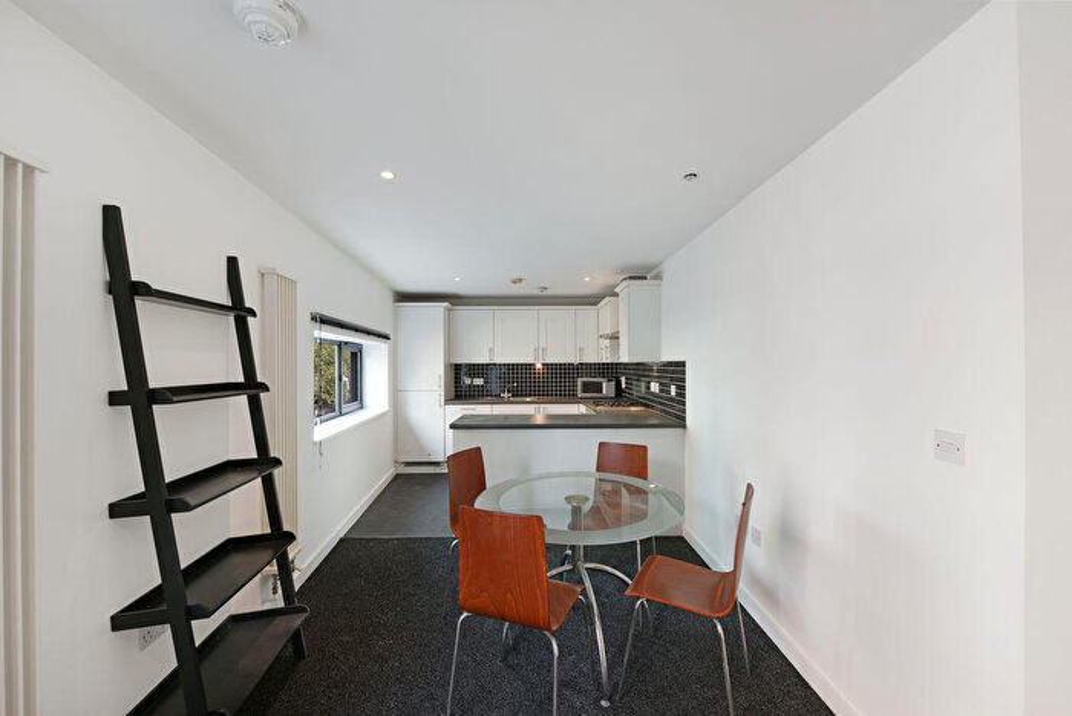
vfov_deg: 81.3
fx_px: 417
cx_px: 536
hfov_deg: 104.2
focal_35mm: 14
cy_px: 358
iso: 400
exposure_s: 1/50
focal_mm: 14
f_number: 11
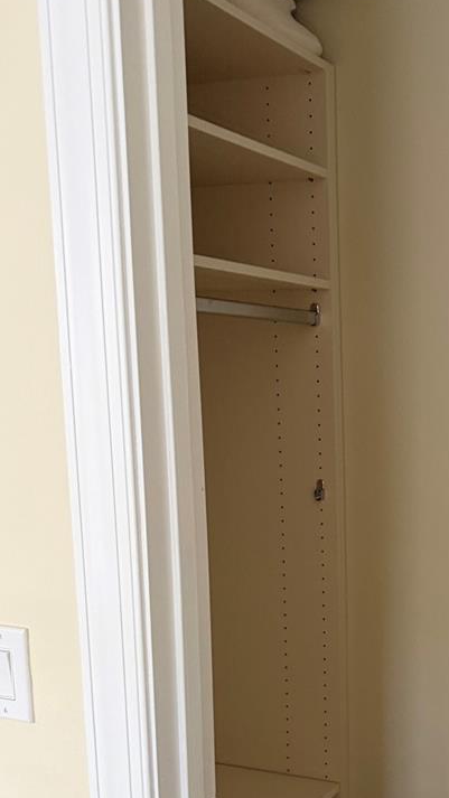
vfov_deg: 45.7
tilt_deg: -9.3
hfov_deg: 25.3
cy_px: 532
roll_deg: -1.1
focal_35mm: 44
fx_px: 931
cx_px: 486
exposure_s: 1/60
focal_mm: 6.76
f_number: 1.78
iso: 400
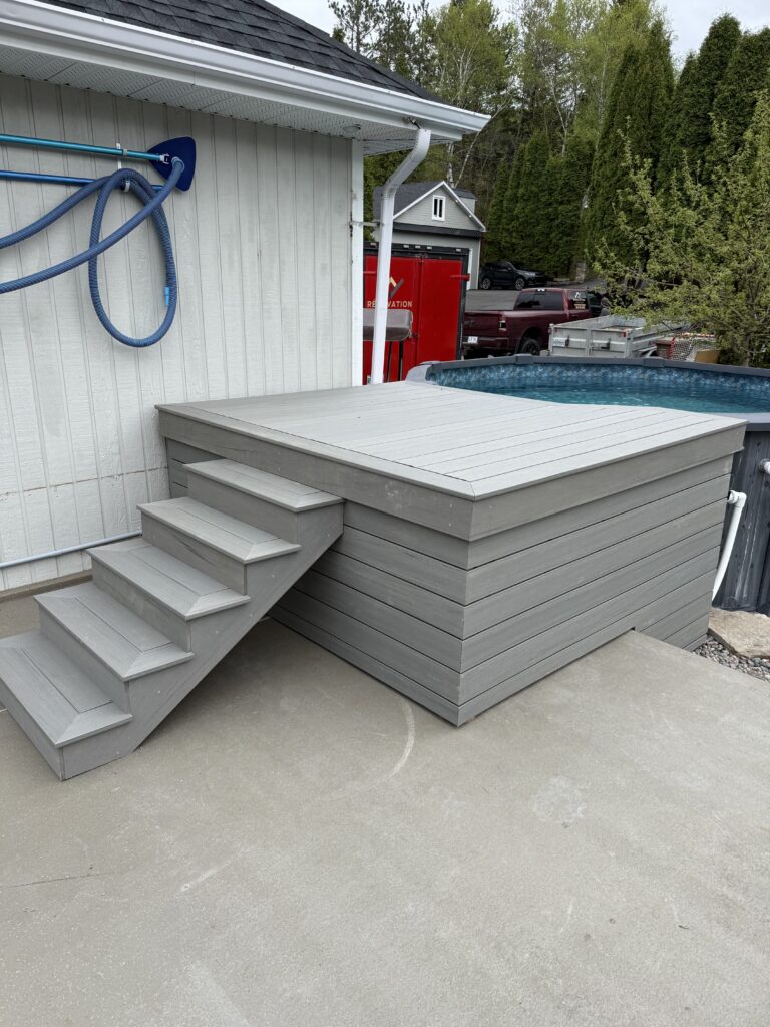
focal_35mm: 24
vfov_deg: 71.6
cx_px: 385
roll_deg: -1.7
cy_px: 514
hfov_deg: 56.8
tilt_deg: -17.4
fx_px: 712
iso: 80
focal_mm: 6.76
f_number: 1.78
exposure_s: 1/1727
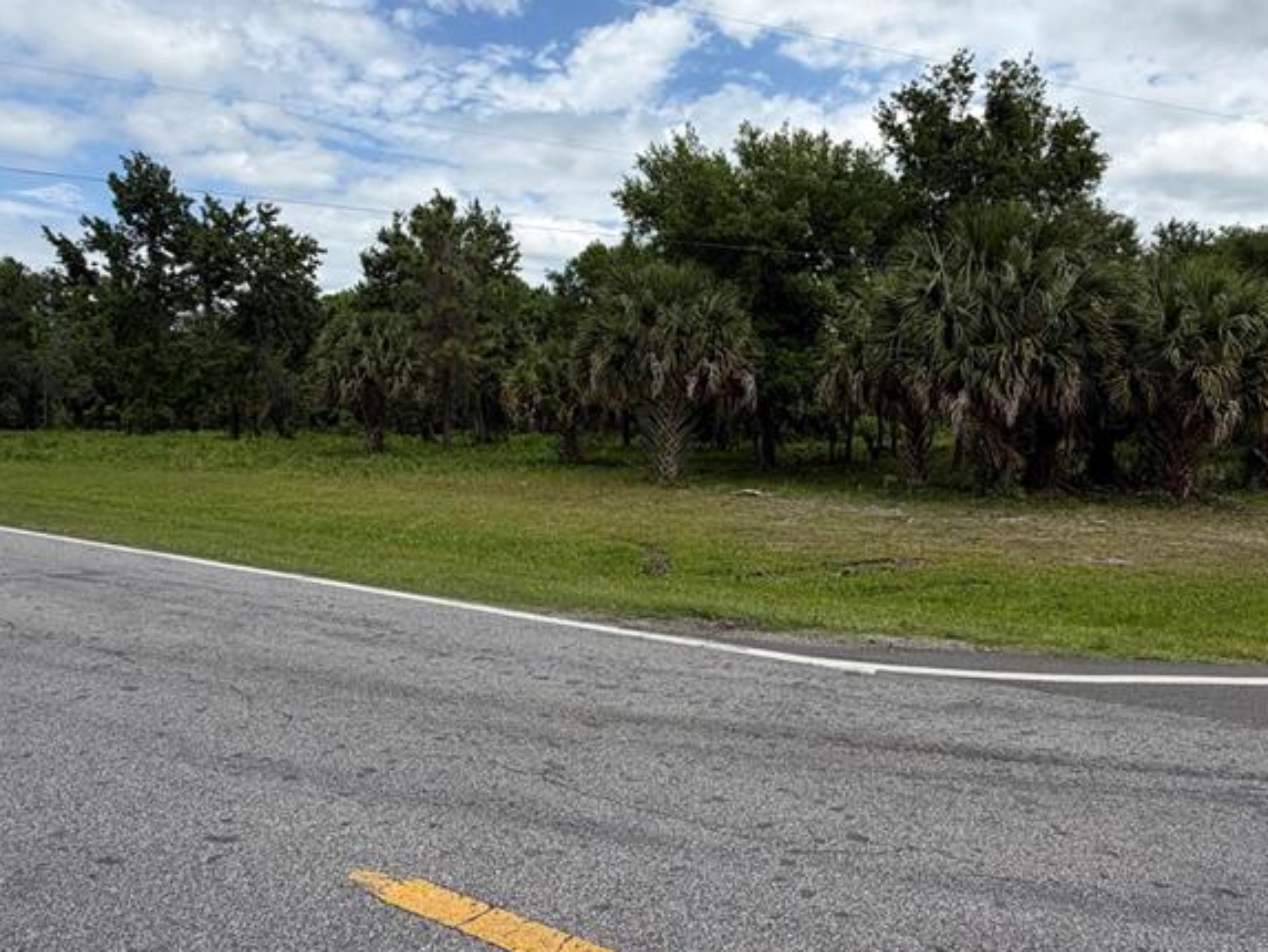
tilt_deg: -3.5
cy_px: 452
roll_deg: -2.2
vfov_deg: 54.9
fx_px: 916
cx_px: 772
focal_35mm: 25
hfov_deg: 68.6
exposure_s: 1/1033
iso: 20
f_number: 2.2
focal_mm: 2.22
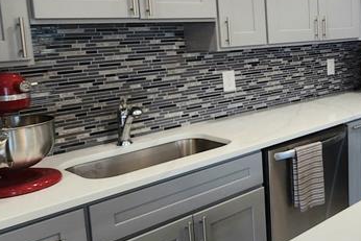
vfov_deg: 33.0
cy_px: 70
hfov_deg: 38.7
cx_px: 409
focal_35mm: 40
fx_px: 401
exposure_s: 1/60.2
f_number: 2.2
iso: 100
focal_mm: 2.2
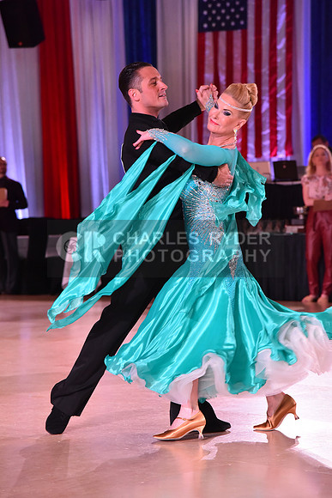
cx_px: 166
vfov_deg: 17.1
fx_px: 1659
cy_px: 249
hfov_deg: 11.4
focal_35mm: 120
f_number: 5.6
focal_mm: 120
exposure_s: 1/320
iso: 2500
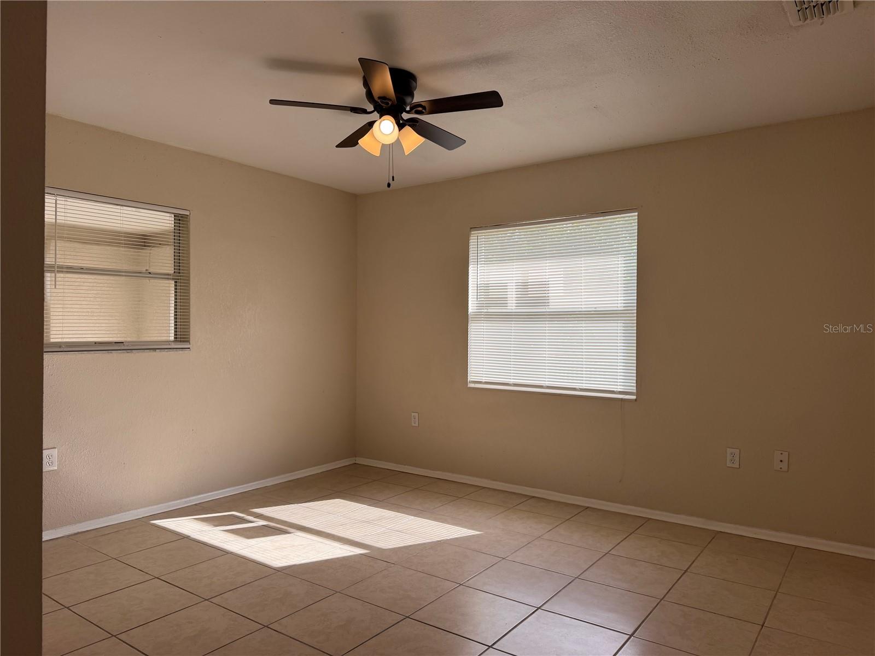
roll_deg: +0.9
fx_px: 607
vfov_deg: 56.8
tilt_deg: -0.9
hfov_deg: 71.6
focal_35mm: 24
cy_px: 328
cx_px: 438
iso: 100
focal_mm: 6.76
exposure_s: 1/840
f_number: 1.78
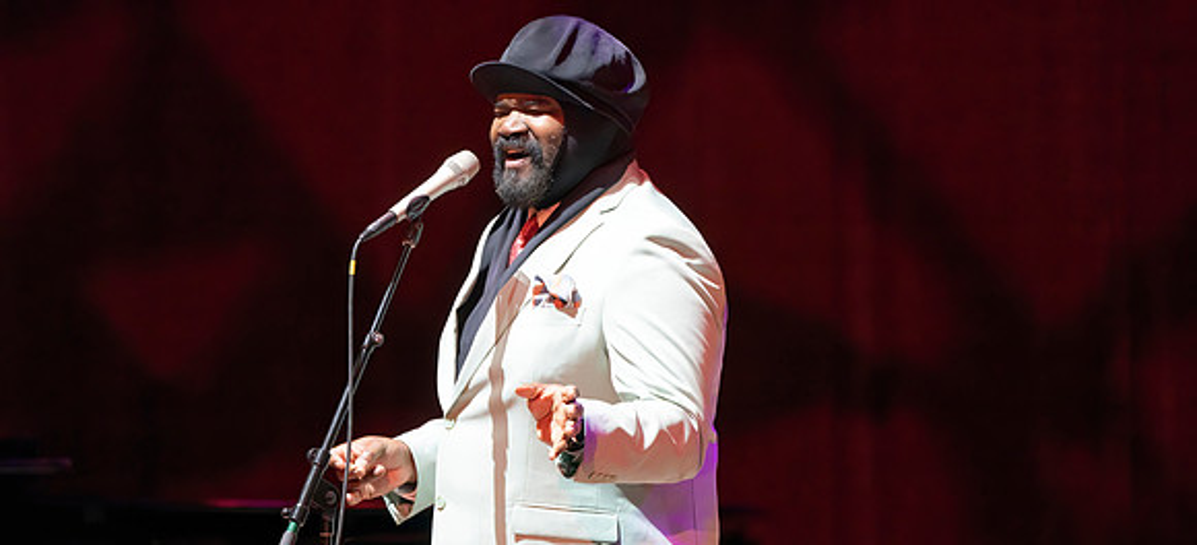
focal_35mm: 398
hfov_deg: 5.7
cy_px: 399
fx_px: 12103
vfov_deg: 2.6
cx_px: 598
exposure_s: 1/320
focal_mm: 364
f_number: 5.6
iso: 5000
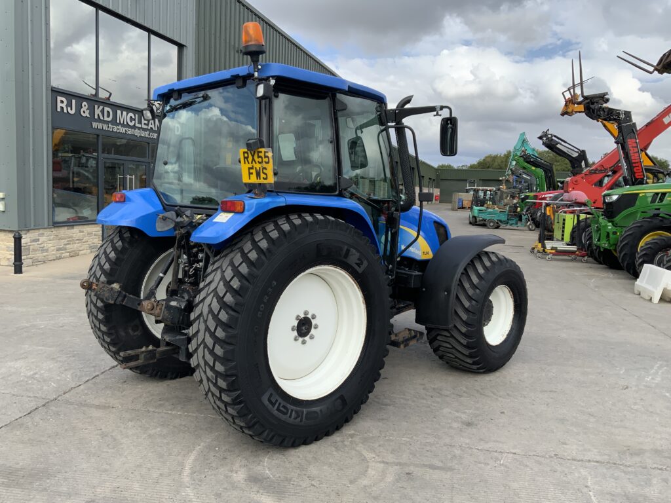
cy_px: 252
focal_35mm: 29
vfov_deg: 48.2
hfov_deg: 61.7
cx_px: 336
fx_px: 562
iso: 16
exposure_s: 1/997
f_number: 1.8
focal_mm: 3
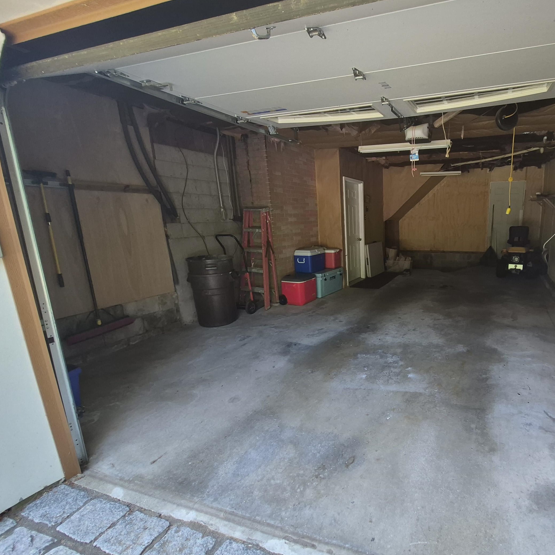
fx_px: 308
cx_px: 385
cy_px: 281
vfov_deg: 84.0
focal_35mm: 17
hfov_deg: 80.2
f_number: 2.2
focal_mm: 1.74
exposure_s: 1/120
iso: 64
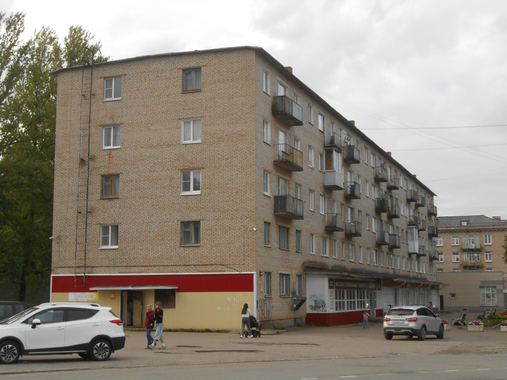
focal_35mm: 56
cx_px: 254
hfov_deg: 34.3
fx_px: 820
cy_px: 190
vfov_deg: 26.1
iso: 250
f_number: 5.2
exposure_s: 1/250
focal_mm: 10
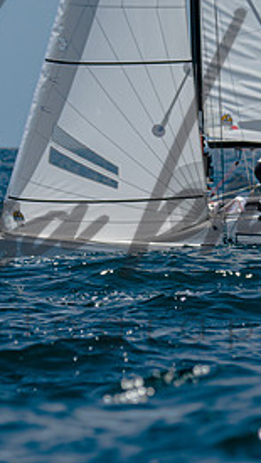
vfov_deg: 2.7
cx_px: 323
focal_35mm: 802
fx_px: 9852
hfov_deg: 1.5
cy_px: 233
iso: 200
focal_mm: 210
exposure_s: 1/2000
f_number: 5.3
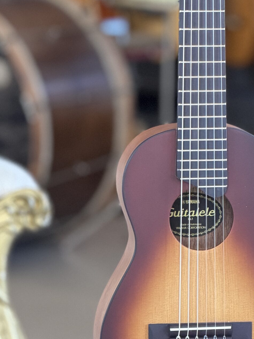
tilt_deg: -9.0
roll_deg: -0.9
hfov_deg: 7.3
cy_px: 102
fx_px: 1986
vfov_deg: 9.7
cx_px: 206
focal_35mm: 203
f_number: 2.8
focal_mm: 16.89
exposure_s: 1/72
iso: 640
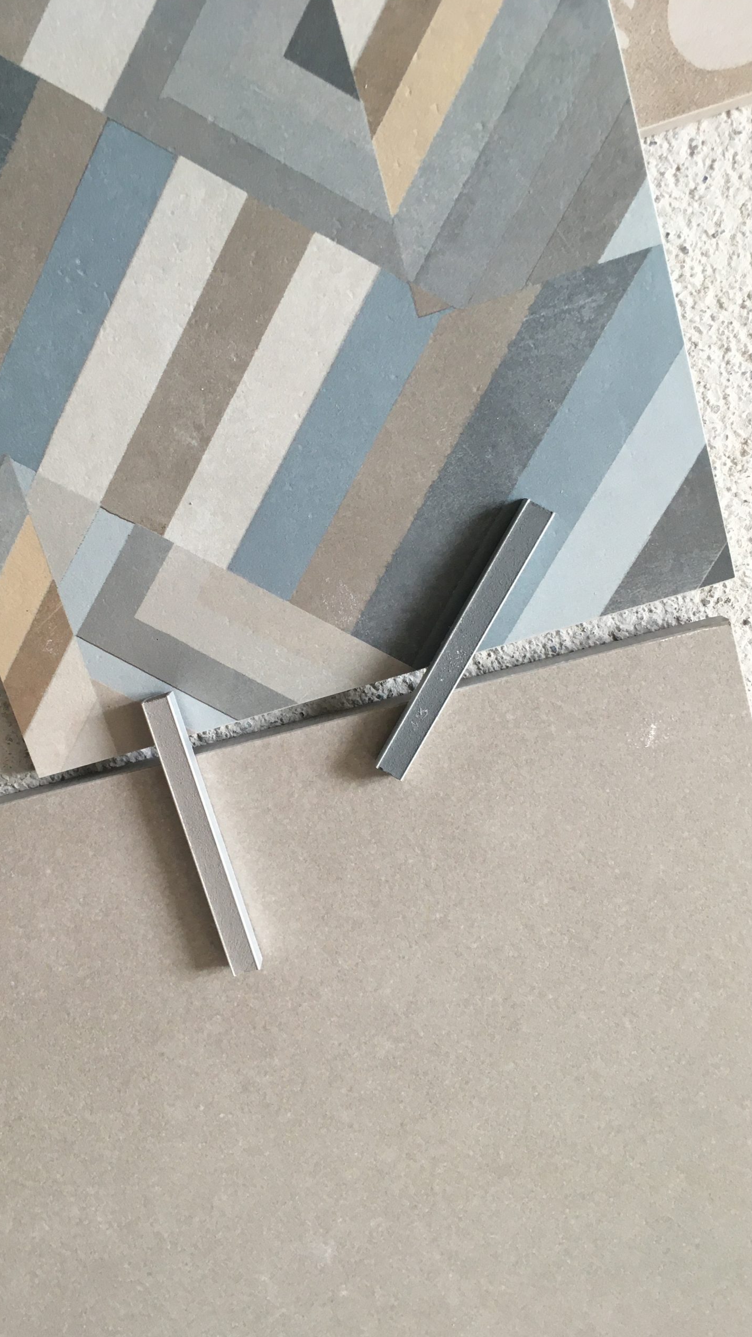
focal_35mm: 32
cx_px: 286
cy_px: 670
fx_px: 1134
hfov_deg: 36.5
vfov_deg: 61.0
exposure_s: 1/33
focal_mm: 4.15
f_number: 2.2
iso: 64
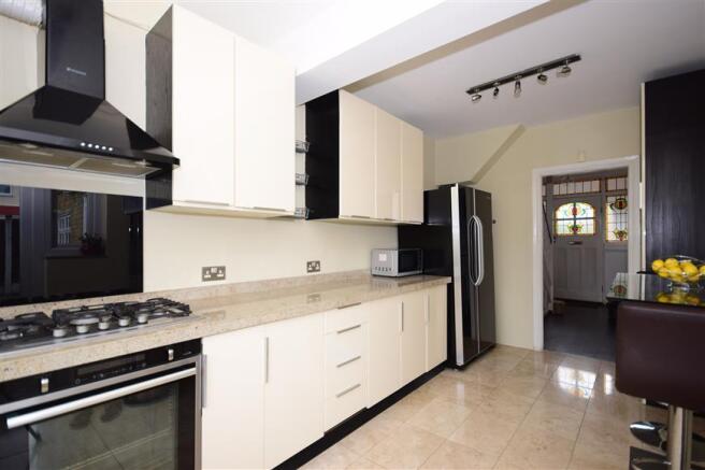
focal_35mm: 17
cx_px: 352
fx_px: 338
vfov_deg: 69.6
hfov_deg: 92.5
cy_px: 235
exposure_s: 1/40
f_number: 5.6
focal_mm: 11.5
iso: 100
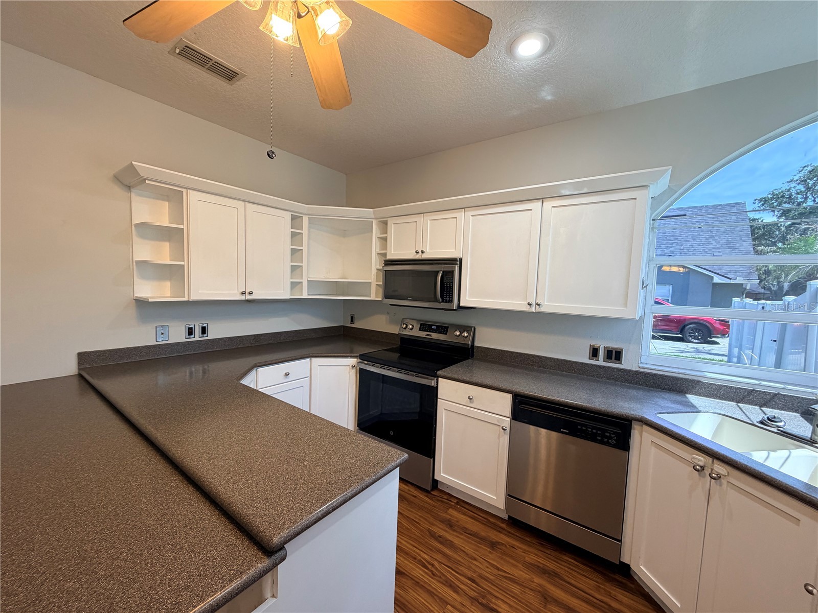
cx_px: 409
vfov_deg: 85.7
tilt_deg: -4.2
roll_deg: -1.7
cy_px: 306
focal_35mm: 14
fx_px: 331
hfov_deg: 102.1
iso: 200
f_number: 2.2
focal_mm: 2.22
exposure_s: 1/120
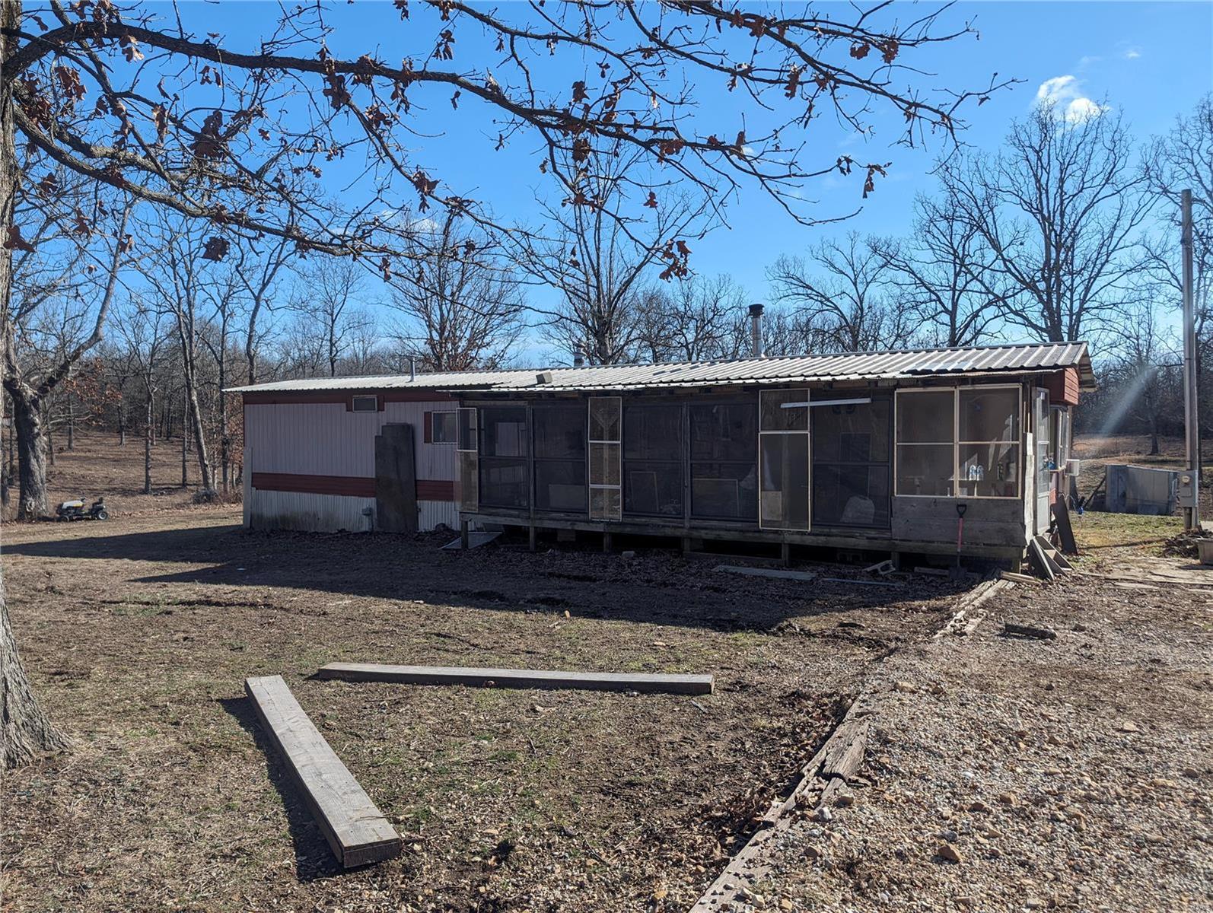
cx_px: 606
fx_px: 842
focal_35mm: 24
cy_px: 456
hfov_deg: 71.5
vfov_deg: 56.9
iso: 19
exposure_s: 1/923
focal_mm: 6.9
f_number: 1.68
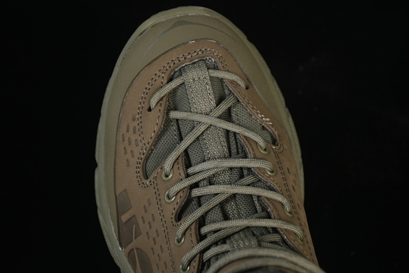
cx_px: 204
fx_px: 852
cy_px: 136
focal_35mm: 75
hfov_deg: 27.0
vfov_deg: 18.2
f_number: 6.3
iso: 160
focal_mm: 50
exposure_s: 1/50
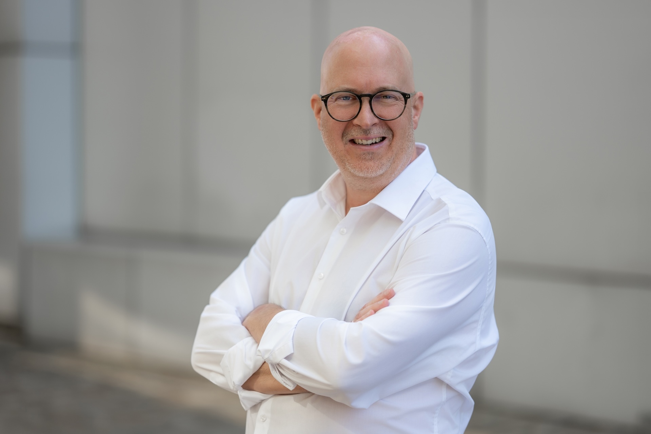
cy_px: 217
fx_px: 1537
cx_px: 326
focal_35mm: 85
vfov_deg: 16.1
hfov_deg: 23.9
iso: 100
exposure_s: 1/1000
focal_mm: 85
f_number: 1.8
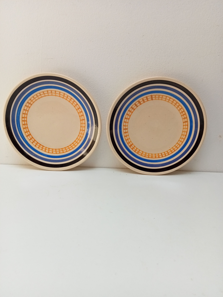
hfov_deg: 49.7
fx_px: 241
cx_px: 112
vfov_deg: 63.4
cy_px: 148
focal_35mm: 28
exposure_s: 1/155
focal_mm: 3.46
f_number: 2.2
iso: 101
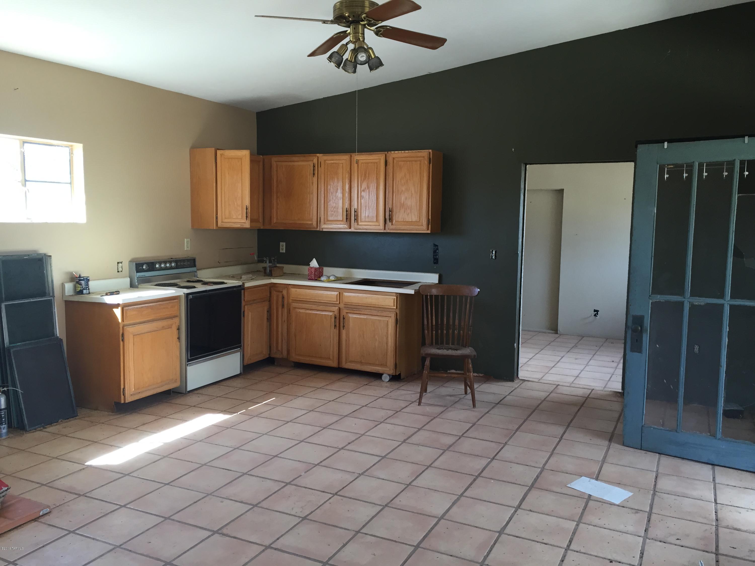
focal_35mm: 29
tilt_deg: -6.9
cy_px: 283
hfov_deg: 61.7
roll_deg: -0.3
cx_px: 378
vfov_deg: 48.2
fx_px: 633
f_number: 2.2
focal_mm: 4.15
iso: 32
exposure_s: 1/40
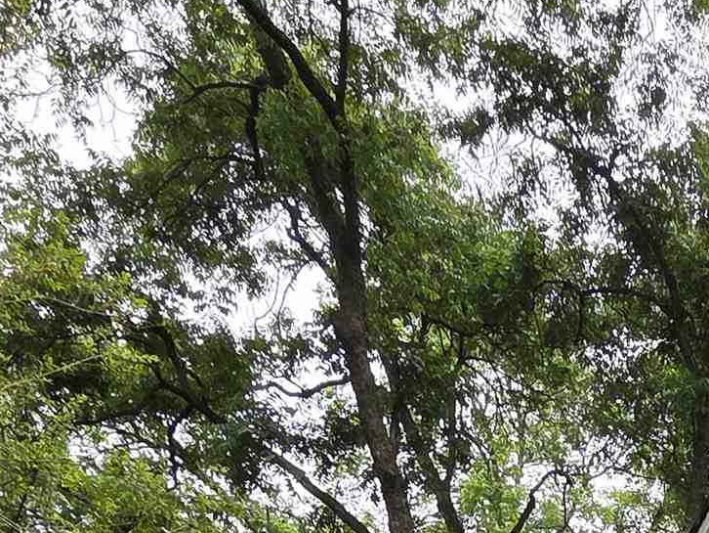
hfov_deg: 30.7
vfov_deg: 17.4
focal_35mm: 55
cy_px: 1113
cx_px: 805
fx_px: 1127
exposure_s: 1/487
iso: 50
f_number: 2.2
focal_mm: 2.2
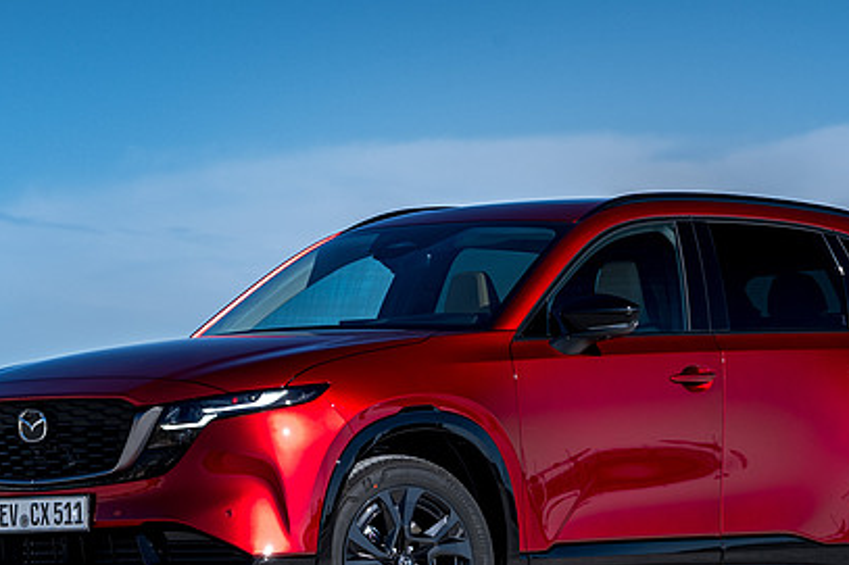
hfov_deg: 6.3
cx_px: 442
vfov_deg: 4.2
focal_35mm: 326
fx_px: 7685
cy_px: 271
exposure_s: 1/200
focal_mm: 170
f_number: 8
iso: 100
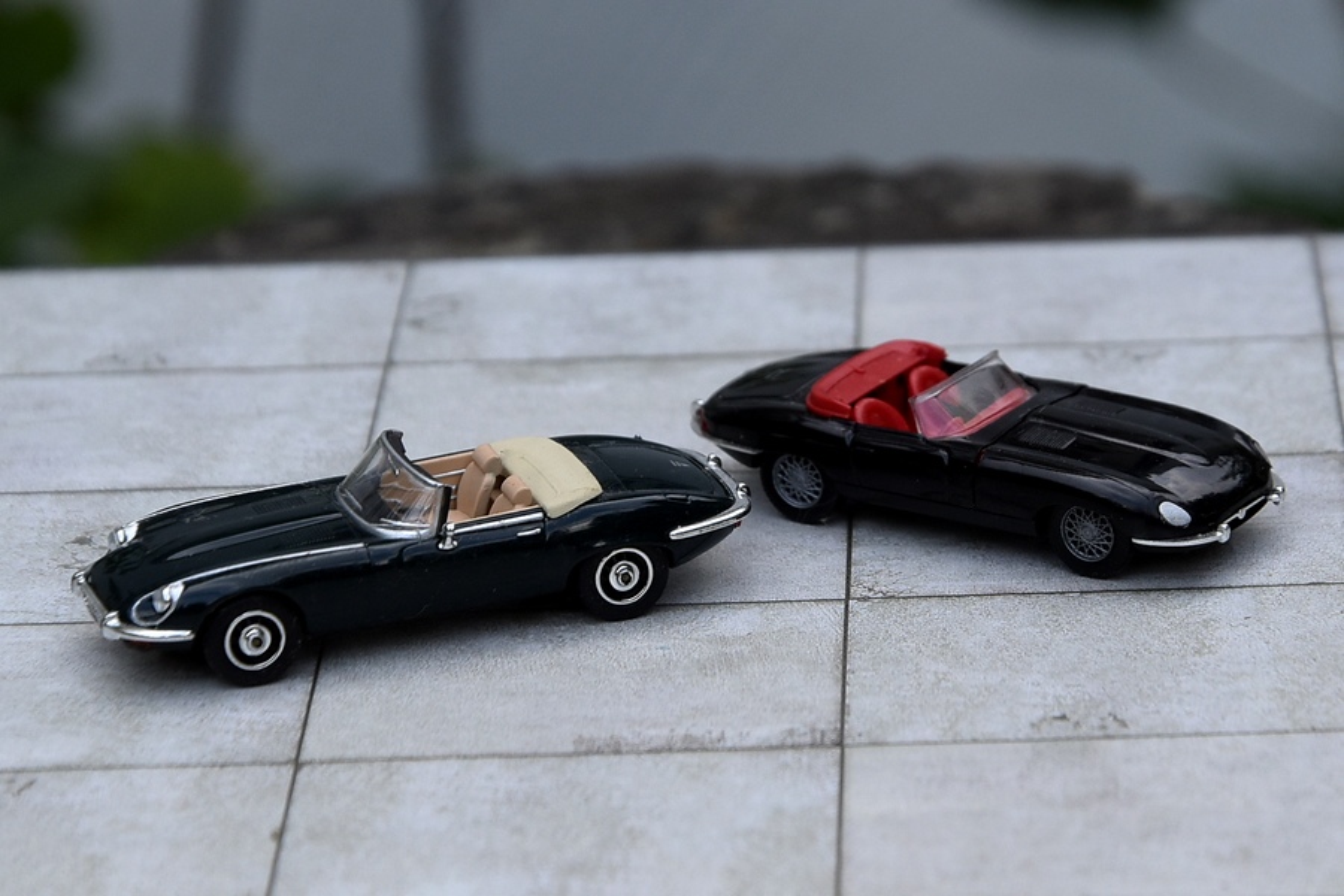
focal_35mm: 112
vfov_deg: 12.2
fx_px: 4200
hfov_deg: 18.2
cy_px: 448
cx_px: 672
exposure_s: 1/250
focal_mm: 75
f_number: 8
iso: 320
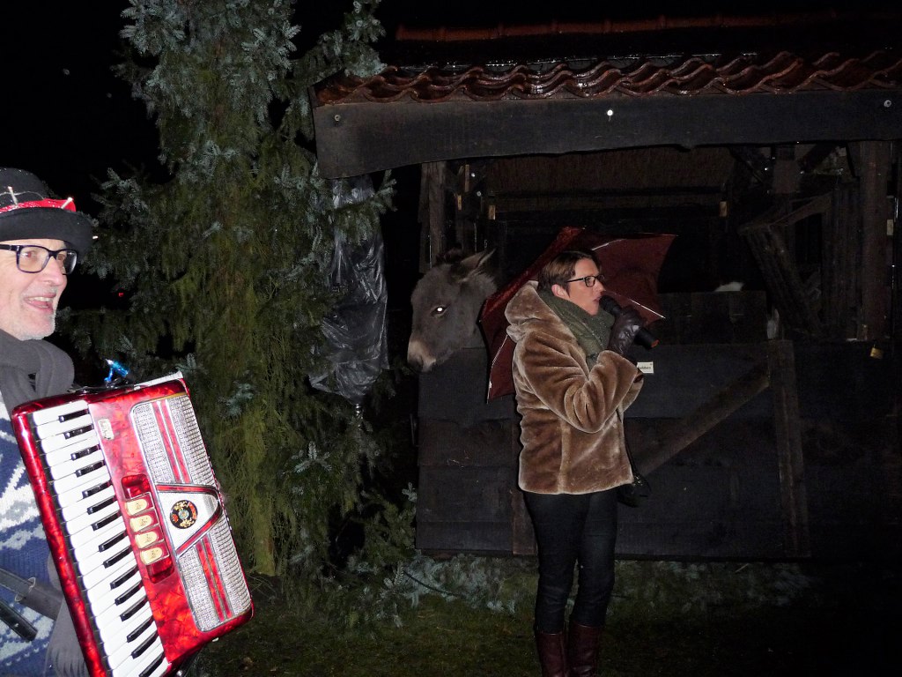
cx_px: 451
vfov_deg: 44.2
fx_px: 834
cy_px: 338
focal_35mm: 32
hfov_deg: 56.8
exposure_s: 1/200
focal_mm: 5.3
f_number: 3.5
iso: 320
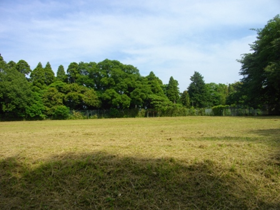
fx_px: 259
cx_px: 140
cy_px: 105
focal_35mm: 32
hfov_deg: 56.8
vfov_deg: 44.2
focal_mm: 5.7
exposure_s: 1/320
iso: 100
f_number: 5.5
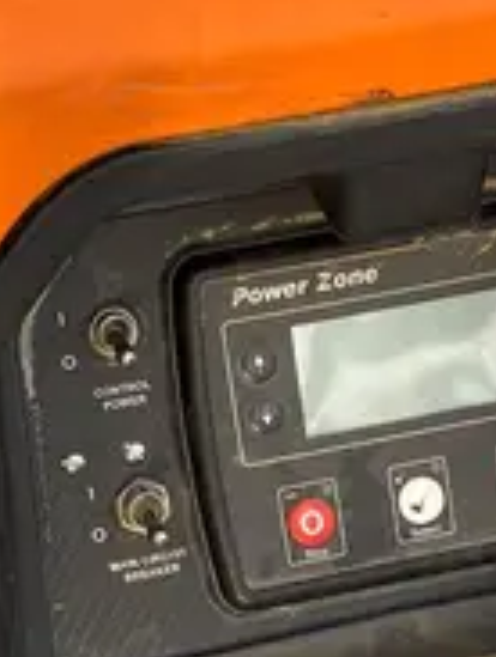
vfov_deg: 18.7
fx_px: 1980
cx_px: 205
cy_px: 537
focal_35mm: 104
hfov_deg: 14.3
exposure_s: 1/294
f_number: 1.6
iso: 50
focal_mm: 5.1
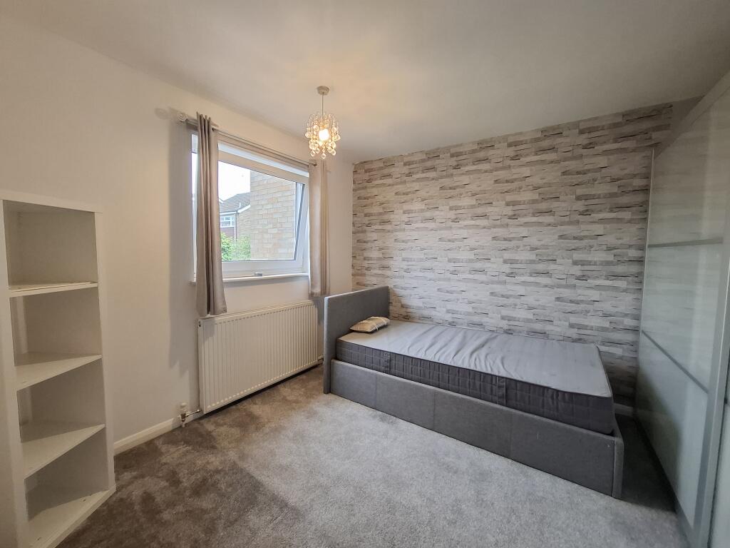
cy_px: 274
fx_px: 274
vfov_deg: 89.9
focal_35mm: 13
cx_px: 365
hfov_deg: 106.2
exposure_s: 1/33
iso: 200
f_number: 2.2
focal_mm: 1.74
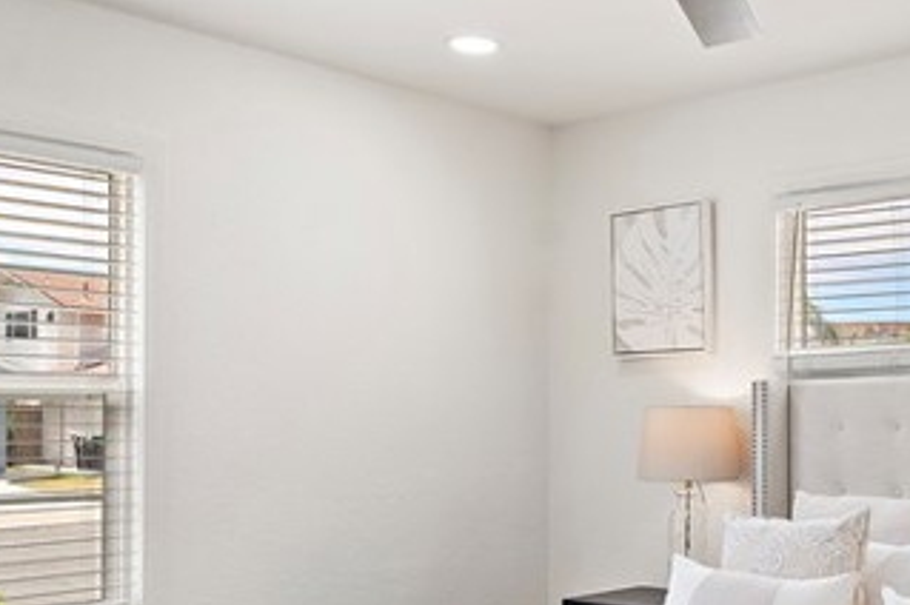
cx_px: 690
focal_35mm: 45
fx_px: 1136
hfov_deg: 42.2
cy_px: 424
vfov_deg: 29.5
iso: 500
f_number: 8
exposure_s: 1/20
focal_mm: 14
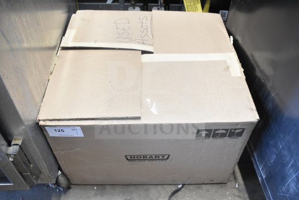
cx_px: 150
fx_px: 274
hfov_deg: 57.2
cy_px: 100
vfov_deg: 40.0
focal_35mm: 33
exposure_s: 1/30
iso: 2200
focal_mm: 22
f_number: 3.8
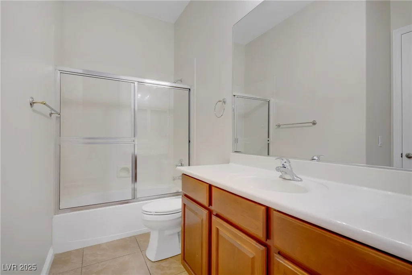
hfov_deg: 93.3
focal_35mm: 17
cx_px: 206
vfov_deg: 70.5
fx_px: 195
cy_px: 138
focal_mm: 17
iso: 100
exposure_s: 1/2.5
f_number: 7.1
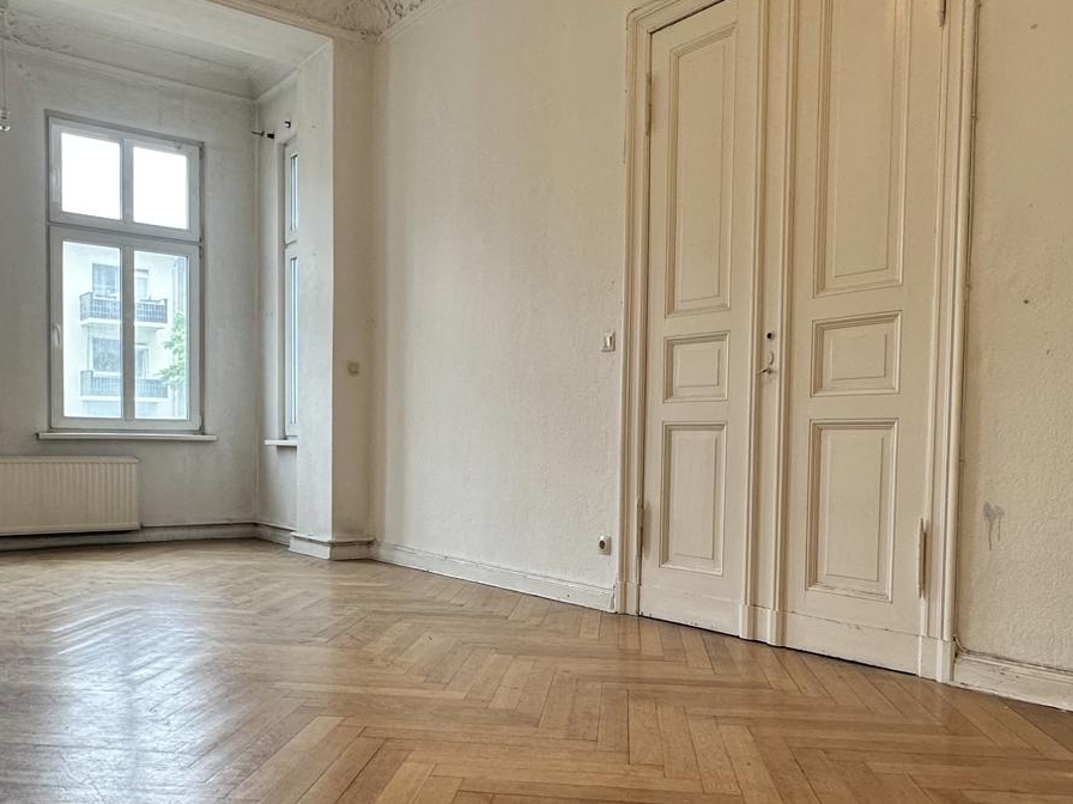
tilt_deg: -2.4
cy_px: 483
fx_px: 930
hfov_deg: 59.8
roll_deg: -1.1
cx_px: 481
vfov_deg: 46.5
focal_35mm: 30
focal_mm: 2.22
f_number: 2.2
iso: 80
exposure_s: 1/99
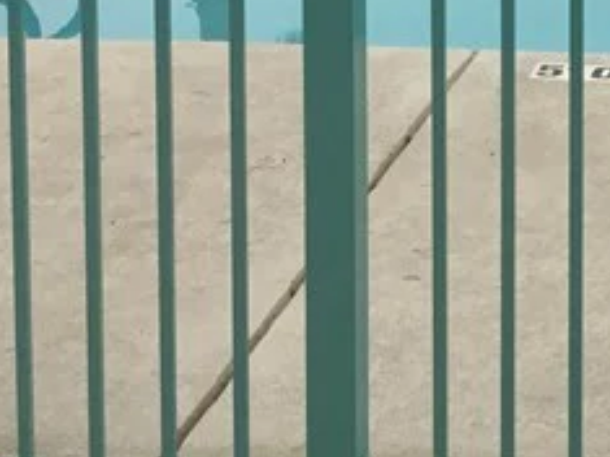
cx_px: 753
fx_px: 2378
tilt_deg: -8.7
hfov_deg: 14.1
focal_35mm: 135
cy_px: -197
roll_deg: -0.1
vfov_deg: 10.6
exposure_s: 1/1812
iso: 25
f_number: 2.4
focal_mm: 3.3
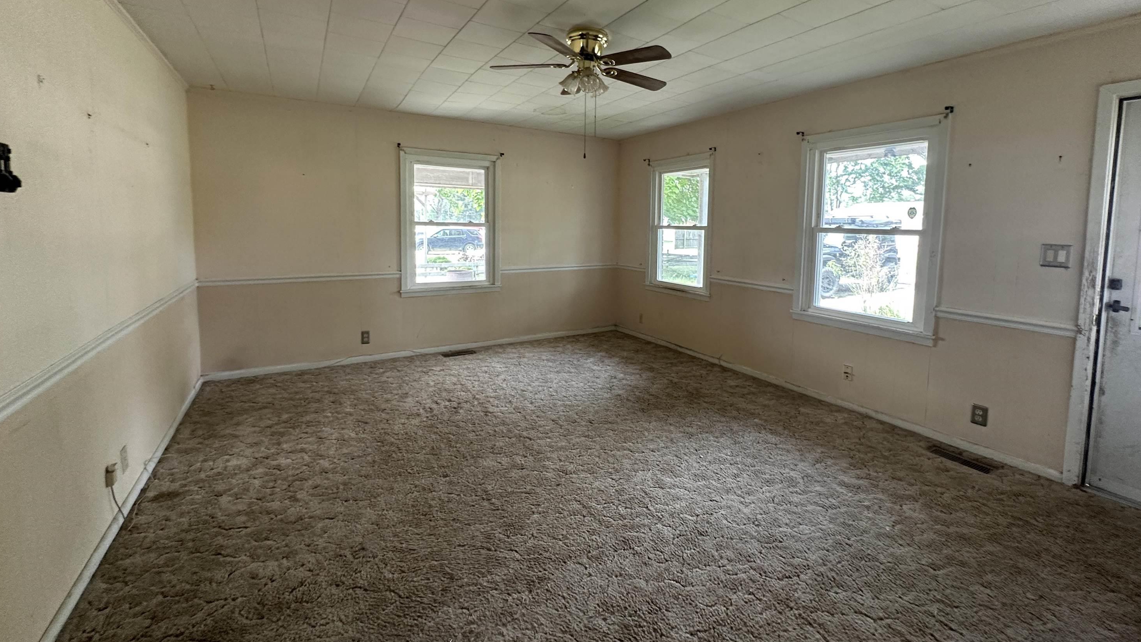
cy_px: 266
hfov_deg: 99.3
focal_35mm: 16
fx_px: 484
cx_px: 595
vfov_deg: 66.6
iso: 200
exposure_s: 1/60
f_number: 2.2
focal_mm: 2.22
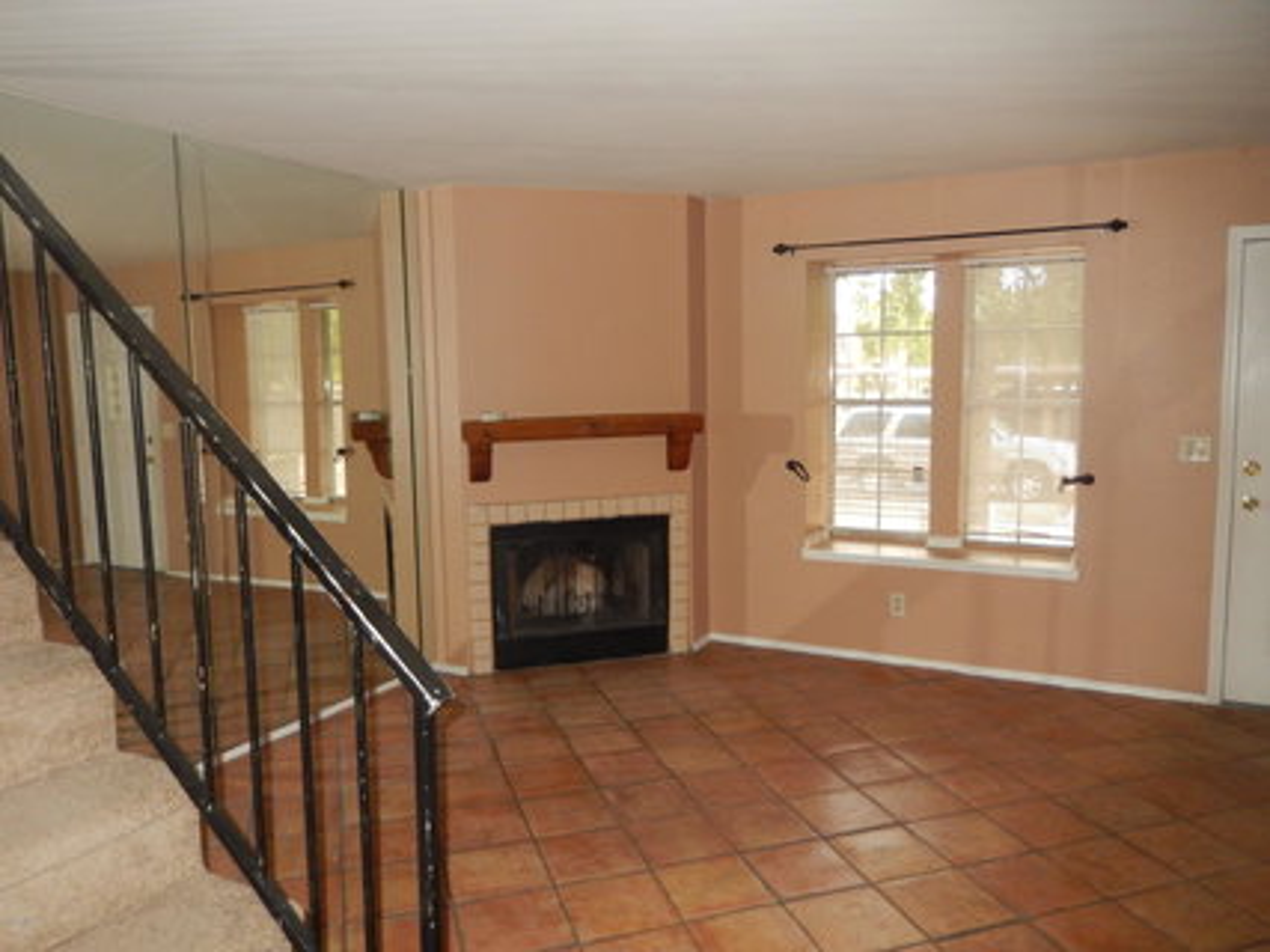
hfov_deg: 69.4
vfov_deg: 54.9
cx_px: 635
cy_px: 476
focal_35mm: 25
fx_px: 917
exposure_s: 1/30
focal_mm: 4.5
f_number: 3.4
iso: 360
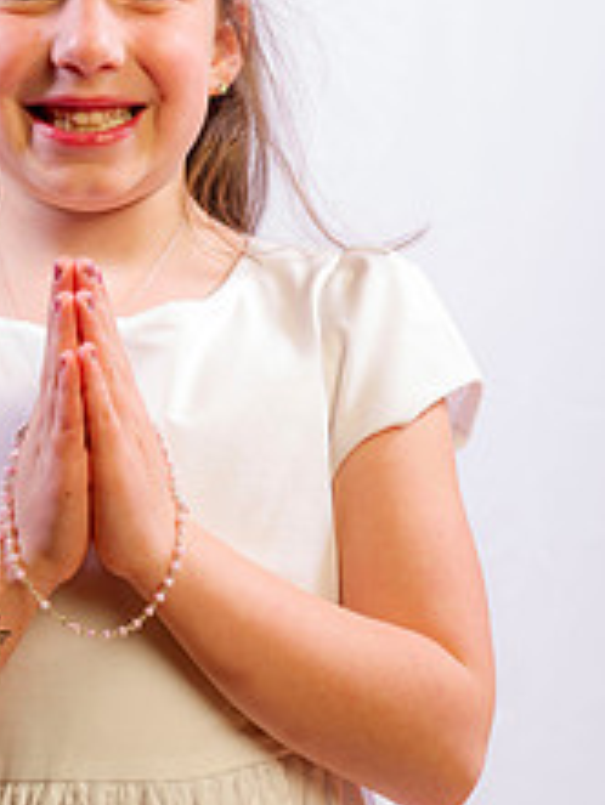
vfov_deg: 14.4
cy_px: 262
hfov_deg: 10.8
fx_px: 3189
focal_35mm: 137
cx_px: 108
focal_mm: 70
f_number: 8
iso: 100
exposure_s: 1/160
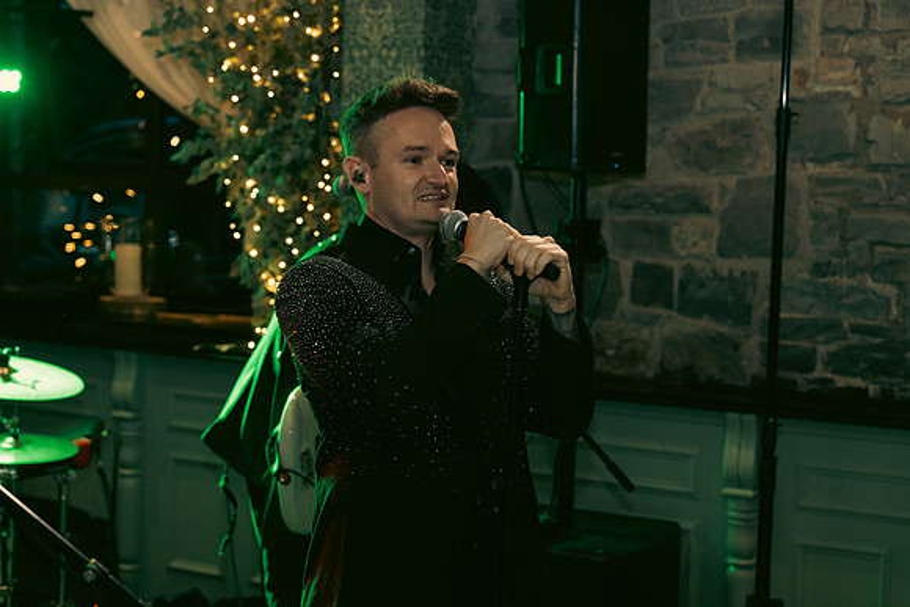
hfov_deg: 28.8
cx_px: 455
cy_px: 304
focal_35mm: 70
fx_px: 1770
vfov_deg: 19.5
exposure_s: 1/160
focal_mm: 70
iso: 2500
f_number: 3.5
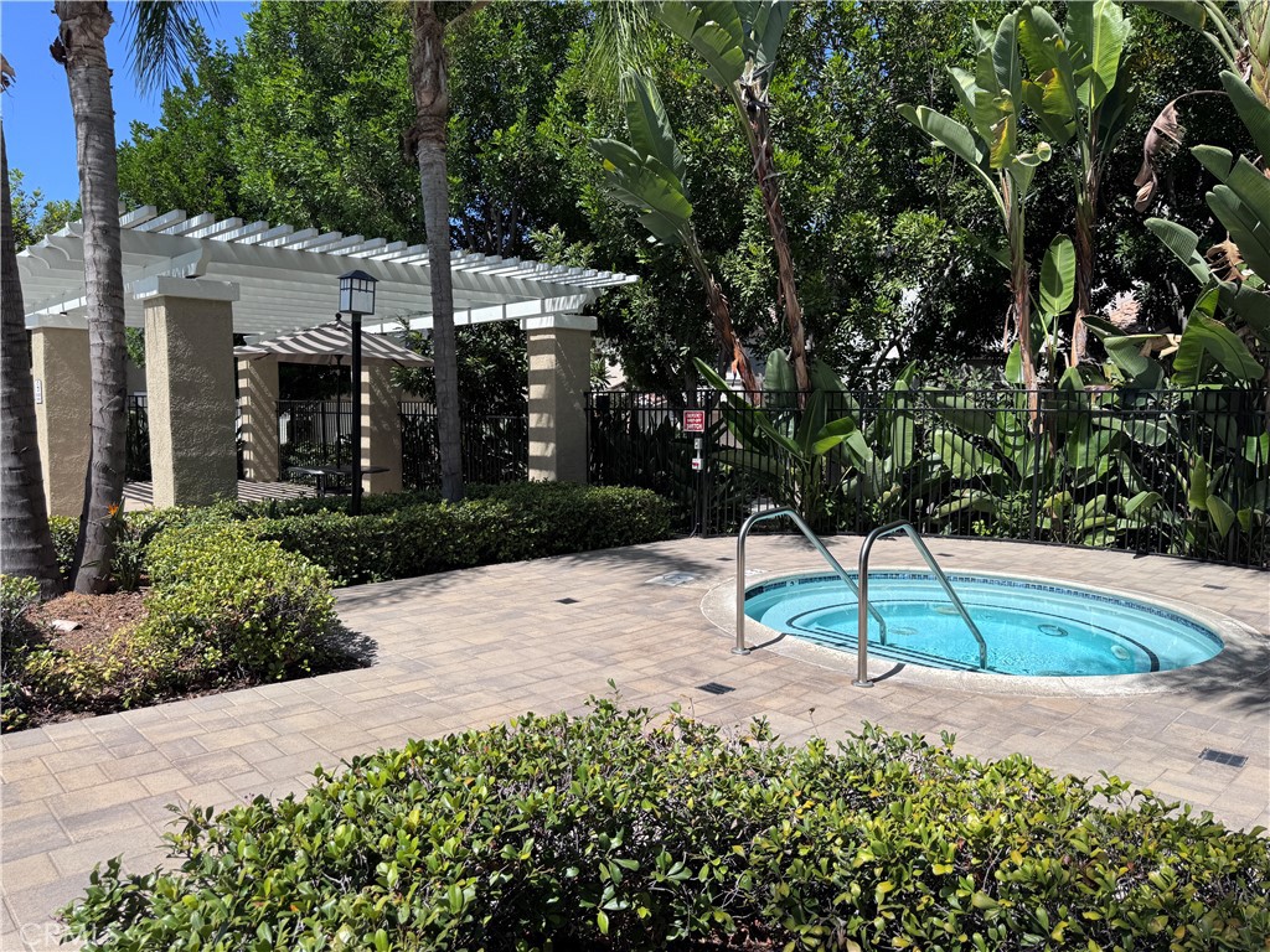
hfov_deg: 71.6
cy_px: 476
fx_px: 881
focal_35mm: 24
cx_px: 635
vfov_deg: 56.8
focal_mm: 6.76
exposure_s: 1/4608
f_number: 1.78
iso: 80
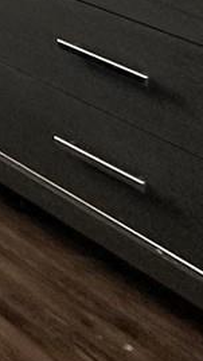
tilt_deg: -2.6
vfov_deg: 18.2
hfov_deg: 8.1
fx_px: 870
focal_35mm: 91
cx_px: -604
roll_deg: +0.3
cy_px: -300
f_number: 2.2
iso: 200
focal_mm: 2.22
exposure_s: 1/120
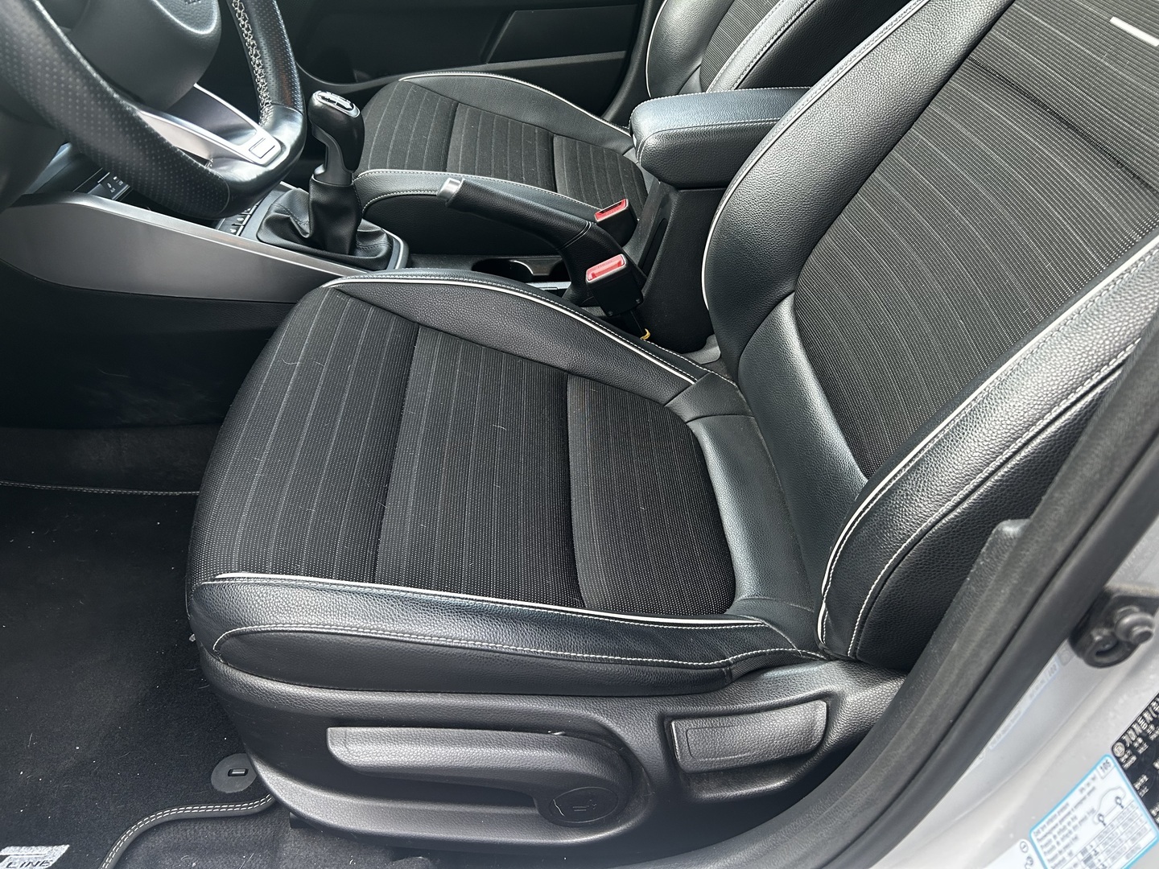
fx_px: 871
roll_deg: -3.1
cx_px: 580
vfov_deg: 53.1
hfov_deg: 67.3
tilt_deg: -38.0
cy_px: 434
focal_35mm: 26
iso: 125
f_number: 1.5
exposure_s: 1/121
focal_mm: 5.7
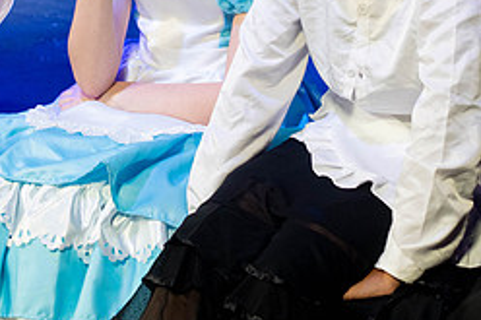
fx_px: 1562
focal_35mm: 117
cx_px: 144
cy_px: -11
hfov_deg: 17.4
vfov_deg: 11.6
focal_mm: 50
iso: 900
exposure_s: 1/50
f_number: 3.5
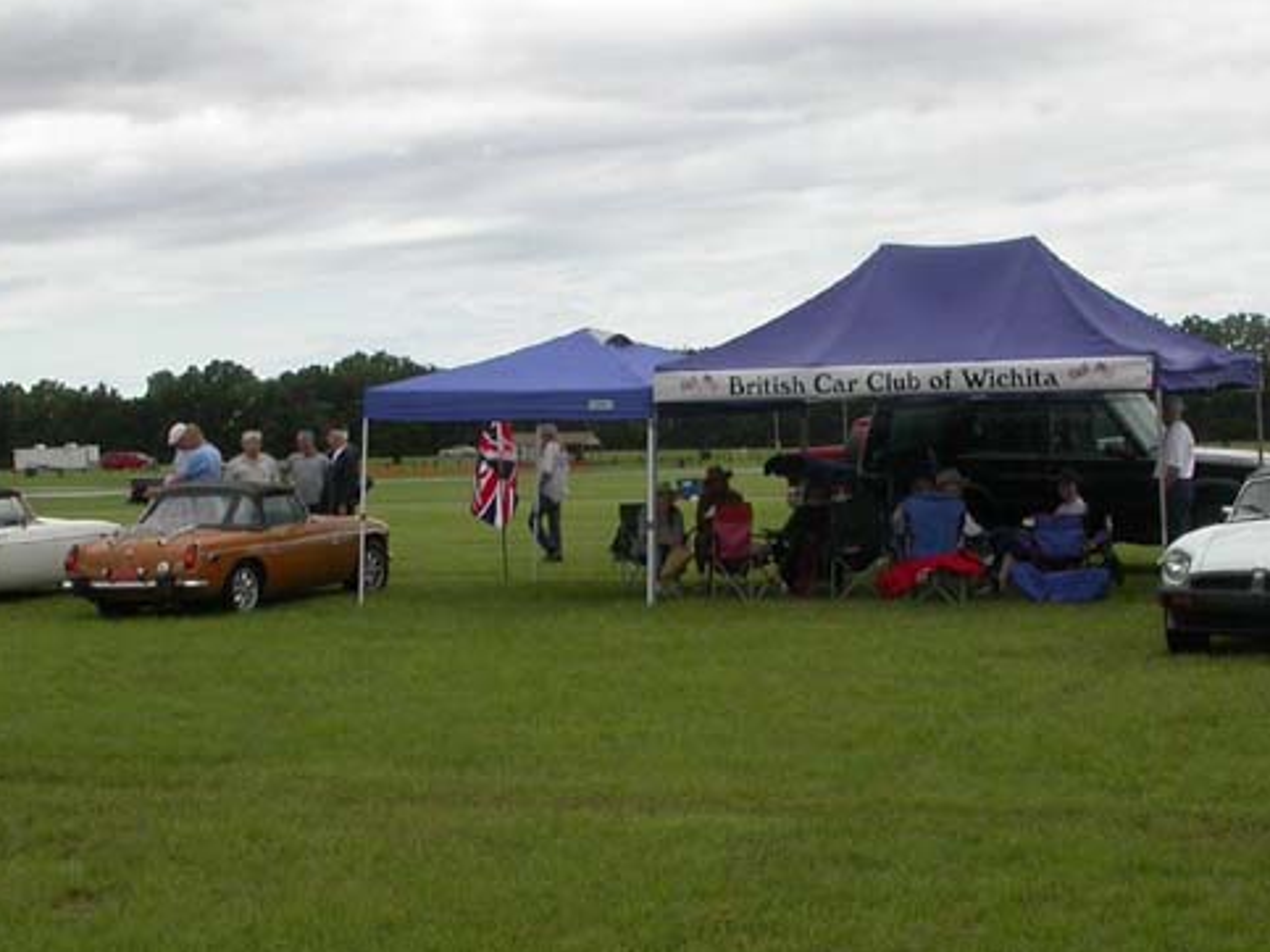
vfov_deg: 23.3
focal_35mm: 63
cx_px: 684
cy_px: 534
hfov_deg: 30.7
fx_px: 2311
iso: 100
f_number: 6.7
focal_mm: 7.85
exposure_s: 1/277
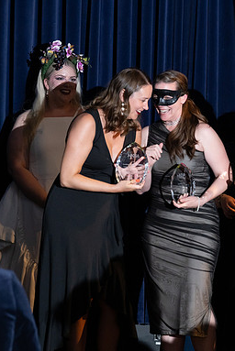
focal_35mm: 227
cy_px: 176
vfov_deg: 9.1
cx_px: 168
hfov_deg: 6.1
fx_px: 2219
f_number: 5
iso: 2500
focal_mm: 150
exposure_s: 1/200
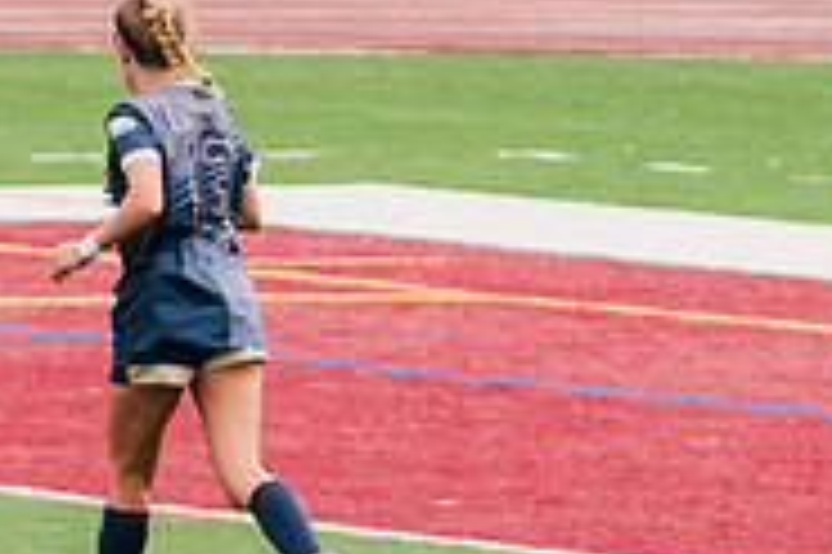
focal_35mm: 1163
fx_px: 26854
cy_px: 769
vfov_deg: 1.2
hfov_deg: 1.8
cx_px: -642
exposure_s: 1/1600
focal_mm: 200
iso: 640
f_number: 5.6
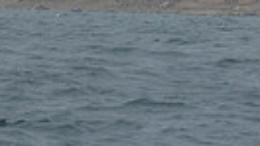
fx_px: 3499
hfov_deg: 4.2
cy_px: -363
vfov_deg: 2.3
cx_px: -72
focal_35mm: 508
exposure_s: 1/1000
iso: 320
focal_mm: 110
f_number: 7.1
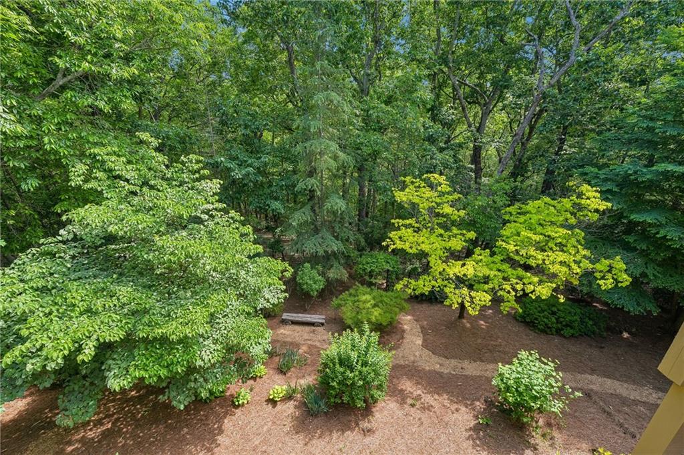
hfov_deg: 104.3
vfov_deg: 81.1
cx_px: 342
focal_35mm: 14
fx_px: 266
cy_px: 228
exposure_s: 1/125
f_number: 8
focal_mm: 14
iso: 320
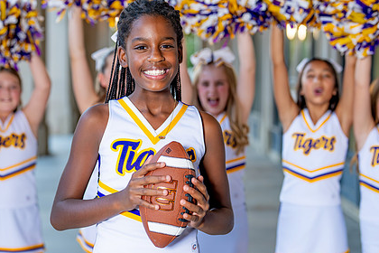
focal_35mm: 69
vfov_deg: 19.7
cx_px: 162
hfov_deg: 29.2
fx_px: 726
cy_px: 102
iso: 320
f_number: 2
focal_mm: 50
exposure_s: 1/400
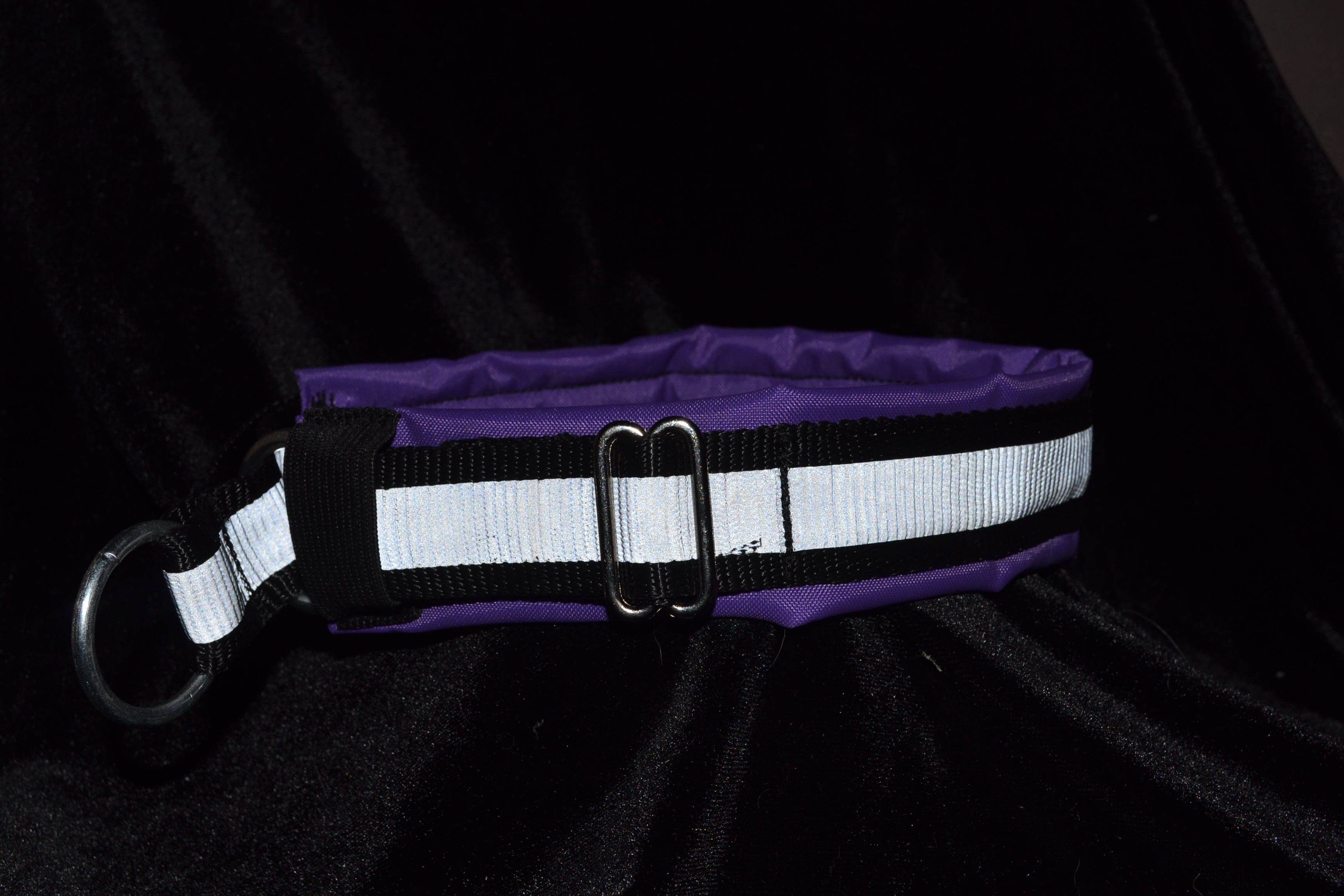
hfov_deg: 43.6
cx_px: 672
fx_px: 1680
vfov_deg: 29.9
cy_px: 448
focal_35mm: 45
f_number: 8
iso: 100
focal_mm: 30
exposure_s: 1/60
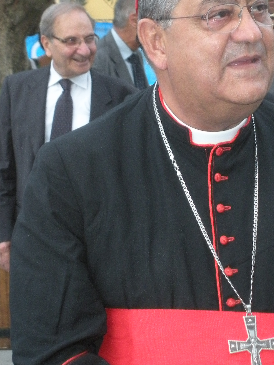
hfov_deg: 12.3
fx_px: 1267
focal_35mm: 120
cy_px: 146
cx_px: 210
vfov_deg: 16.4
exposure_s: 1/71.5
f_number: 4.8
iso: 400
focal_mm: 14.2
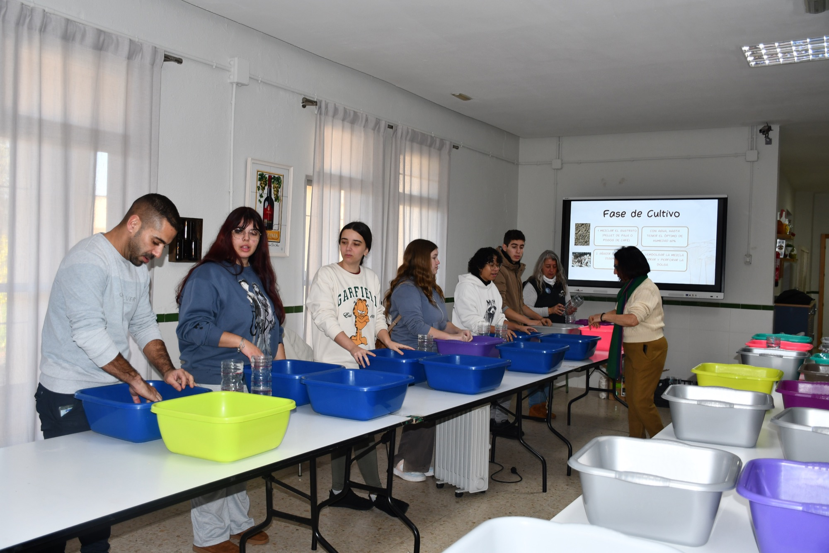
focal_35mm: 33
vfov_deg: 40.0
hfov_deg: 57.2
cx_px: 414
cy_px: 276
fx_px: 760
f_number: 3.8
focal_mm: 22
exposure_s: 1/60
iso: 320
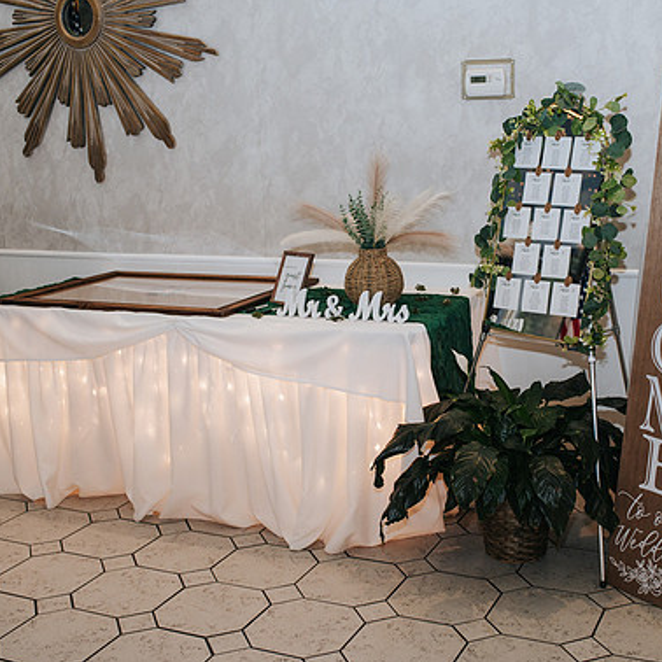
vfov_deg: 36.1
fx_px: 1017
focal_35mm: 47
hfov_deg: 36.0
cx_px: 391
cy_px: 333
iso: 800
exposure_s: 1/200
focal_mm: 35
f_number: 3.2
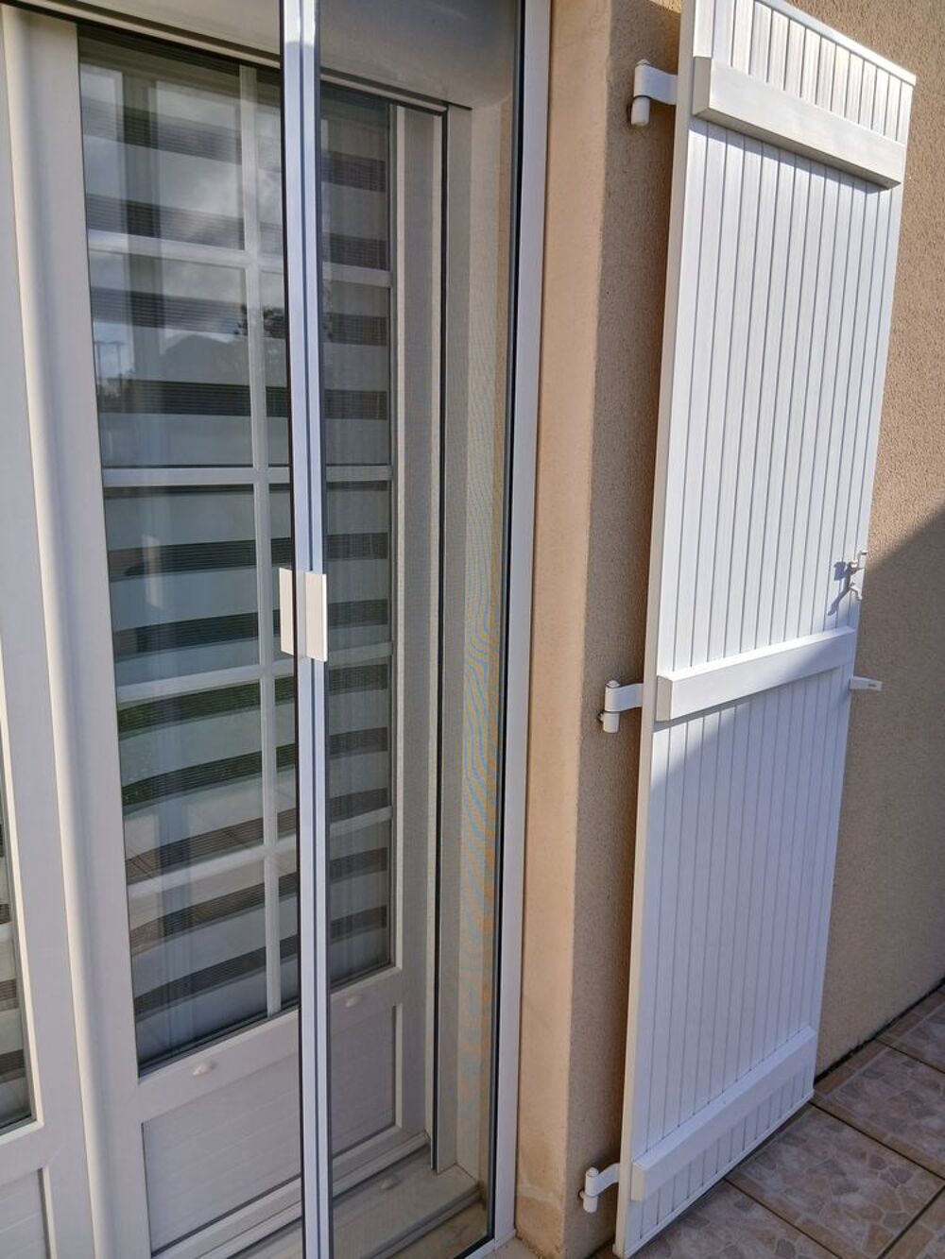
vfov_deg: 67.3
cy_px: 630
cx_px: 472
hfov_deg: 53.1
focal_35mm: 26
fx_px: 946
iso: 20
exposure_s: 1/517
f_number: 1.8
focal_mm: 3.98
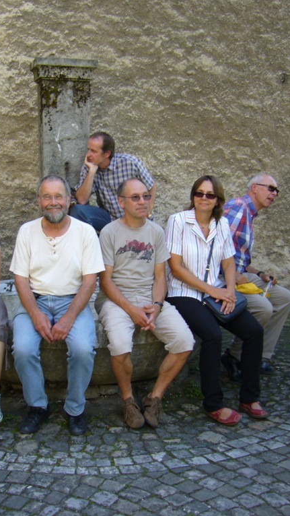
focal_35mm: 51
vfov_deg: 40.6
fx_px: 697
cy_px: 258
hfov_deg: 23.5
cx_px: 120
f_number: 2.8
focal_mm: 5.8
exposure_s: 1/125
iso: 80
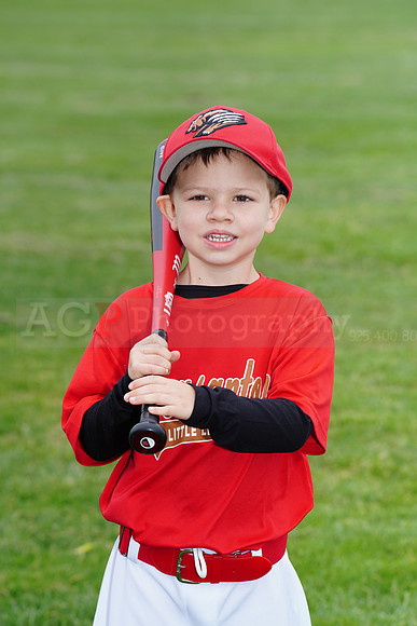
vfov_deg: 10.3
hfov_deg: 6.9
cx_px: 208
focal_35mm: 200
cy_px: 313
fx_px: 3473
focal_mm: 200
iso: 200
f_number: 9
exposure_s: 1/250
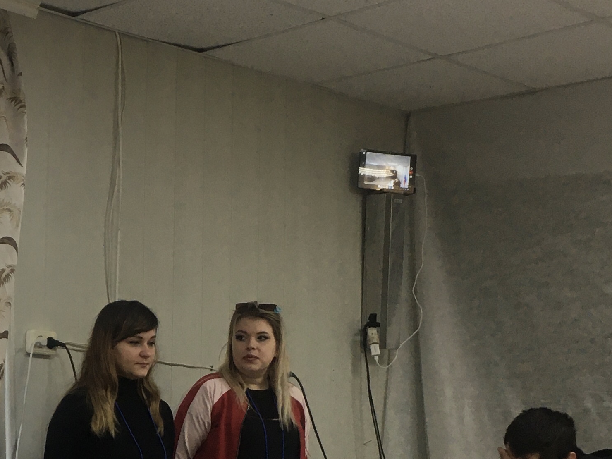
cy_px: 374
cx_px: 65
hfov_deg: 24.1
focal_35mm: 79
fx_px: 1397
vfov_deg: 18.5
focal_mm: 4.15
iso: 40
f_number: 2.2
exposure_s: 1/33
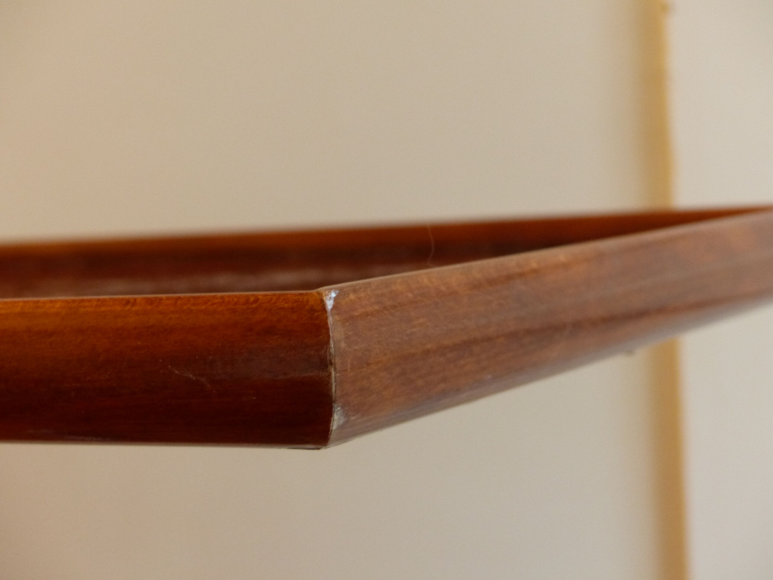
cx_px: 386
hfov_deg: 22.8
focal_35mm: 86
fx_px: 1920
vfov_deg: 17.2
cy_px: 290
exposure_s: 1/13
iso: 400
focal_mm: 15.5
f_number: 2.8
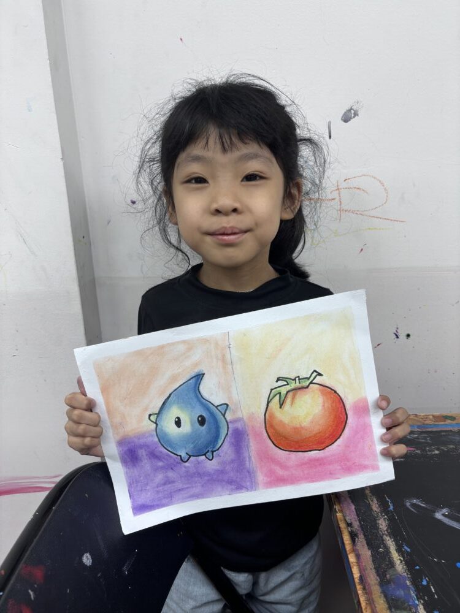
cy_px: 306
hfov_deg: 53.1
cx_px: 230
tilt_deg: -16.1
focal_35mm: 26
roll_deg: +1.4
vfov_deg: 67.3
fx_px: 461
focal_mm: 5.96
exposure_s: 1/100
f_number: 1.6
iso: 50
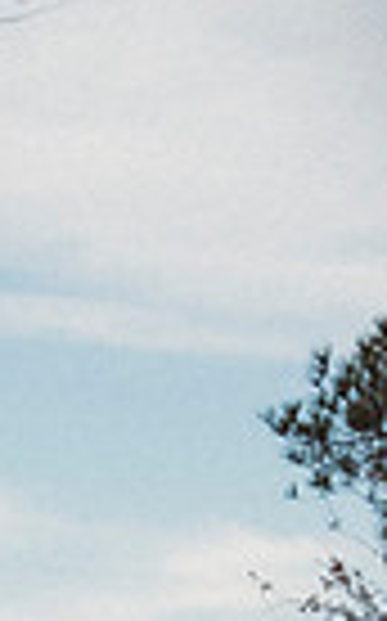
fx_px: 5073
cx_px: -868
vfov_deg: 6.9
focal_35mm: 300
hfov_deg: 4.2
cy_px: 844
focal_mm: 70
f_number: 2.8
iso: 400
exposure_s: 1/250
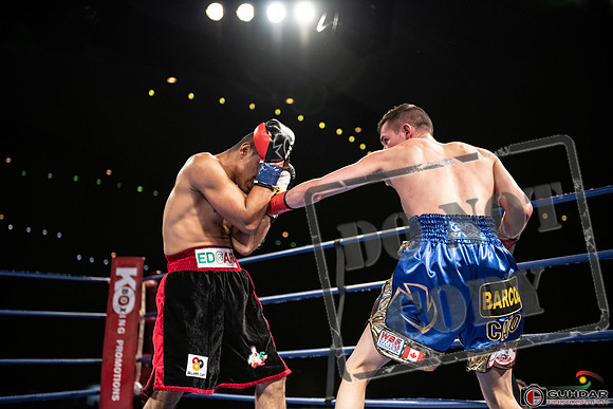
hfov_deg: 36.2
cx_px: 306
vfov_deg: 24.6
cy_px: 204
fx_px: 937
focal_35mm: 55
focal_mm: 55
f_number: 2.8
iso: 2000
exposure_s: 1/1000
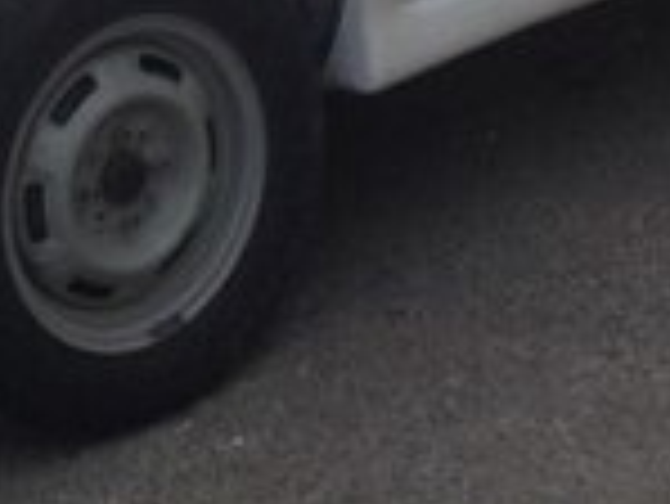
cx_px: 292
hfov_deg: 13.5
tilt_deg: -6.2
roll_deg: -8.8
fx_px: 2828
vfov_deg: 9.8
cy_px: -340
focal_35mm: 146
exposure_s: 1/210
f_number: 2.4
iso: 50
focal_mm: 4.12
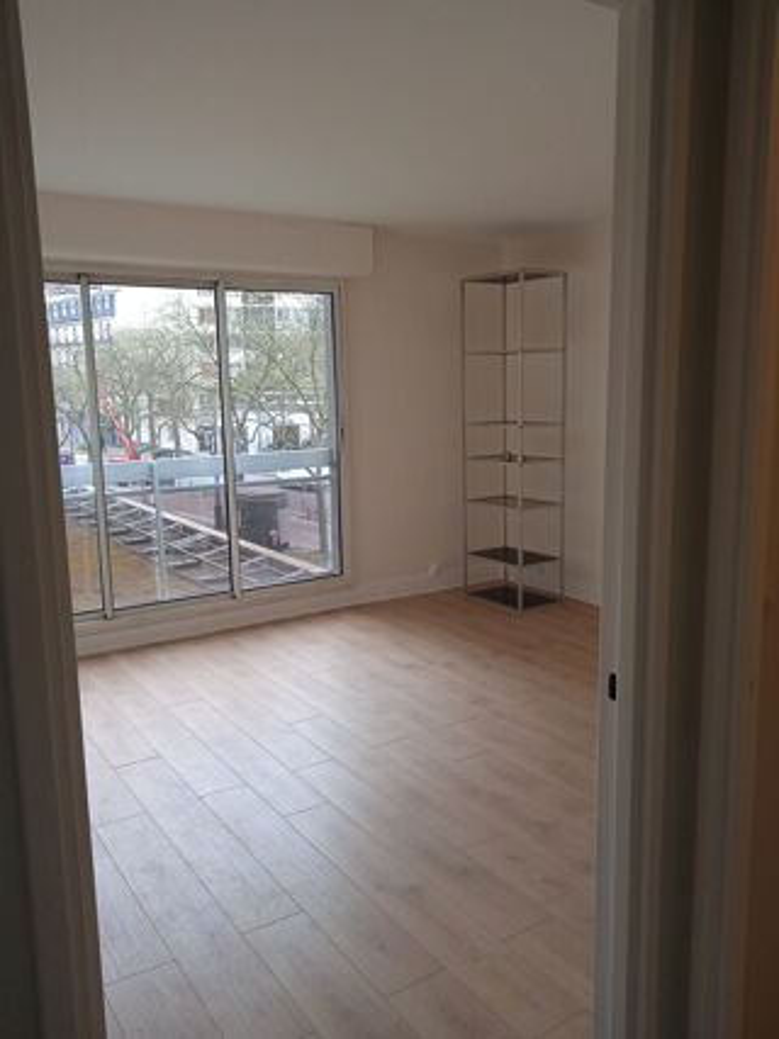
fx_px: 841
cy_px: 520
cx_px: 390
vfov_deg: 63.5
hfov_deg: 49.7
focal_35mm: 28
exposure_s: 1/100
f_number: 2.2
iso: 182
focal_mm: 3.43
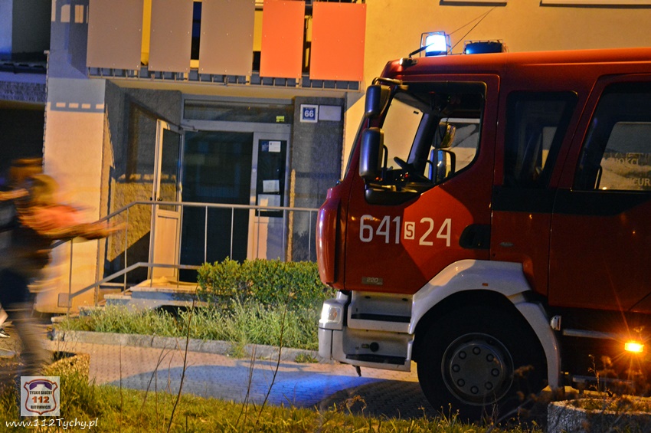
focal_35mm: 63
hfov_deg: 31.9
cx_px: 326
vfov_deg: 21.5
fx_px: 1138
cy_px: 216
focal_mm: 42
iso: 3200
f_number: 4.8
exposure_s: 1/5
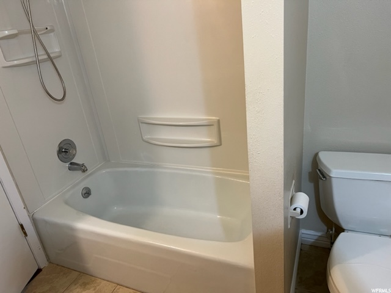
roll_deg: +7.8
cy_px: 146
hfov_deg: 67.3
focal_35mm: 26
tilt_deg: -24.2
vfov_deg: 53.1
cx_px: 196
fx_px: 294
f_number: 1.5
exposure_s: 1/60
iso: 125
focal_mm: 5.7
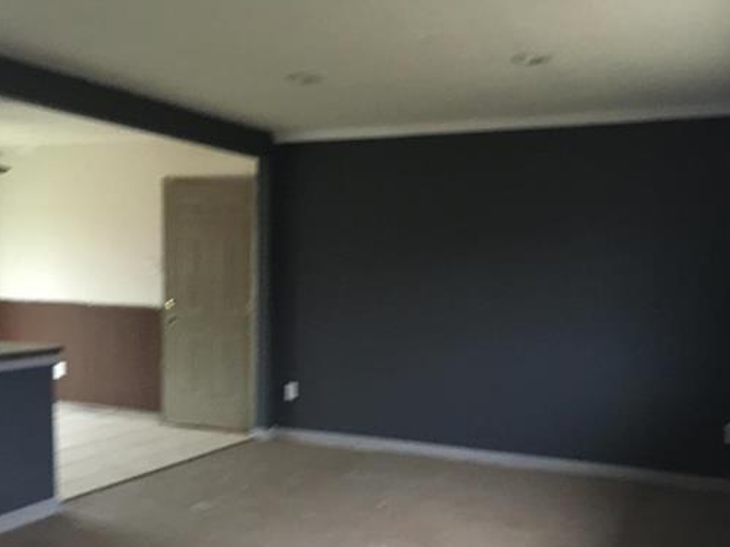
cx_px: 397
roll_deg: -2.5
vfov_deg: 38.6
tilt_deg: -3.3
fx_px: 780
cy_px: 310
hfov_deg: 50.1
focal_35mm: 37
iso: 320
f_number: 2.2
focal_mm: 4.15
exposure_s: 1/15
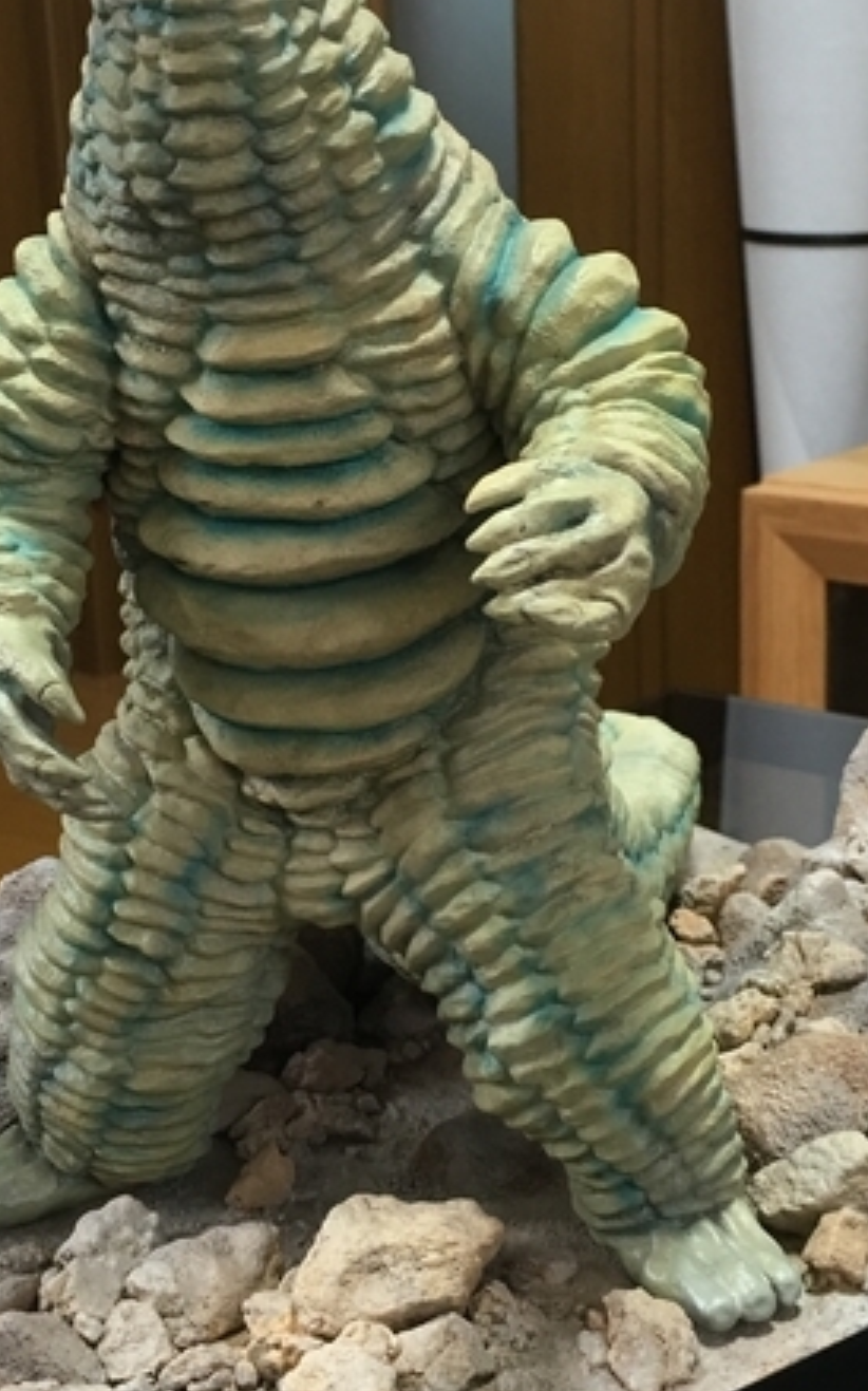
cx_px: 478
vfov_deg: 36.3
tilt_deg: -14.3
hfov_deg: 23.1
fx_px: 2122
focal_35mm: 56
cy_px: 621
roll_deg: +1.8
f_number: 2.2
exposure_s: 1/15
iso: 50
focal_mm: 4.15
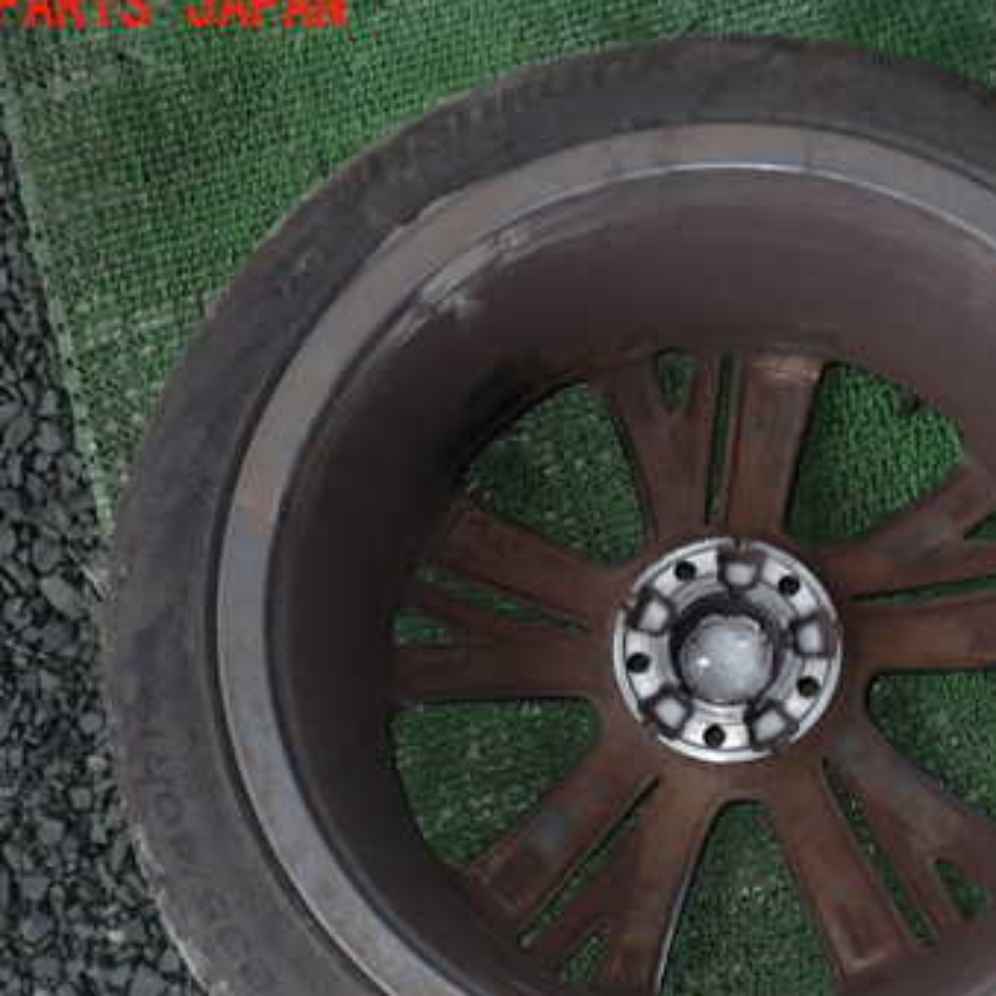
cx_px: 693
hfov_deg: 35.6
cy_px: 632
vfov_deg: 35.8
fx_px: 1530
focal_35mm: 47
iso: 250
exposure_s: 1/30
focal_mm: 5.4
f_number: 6.3
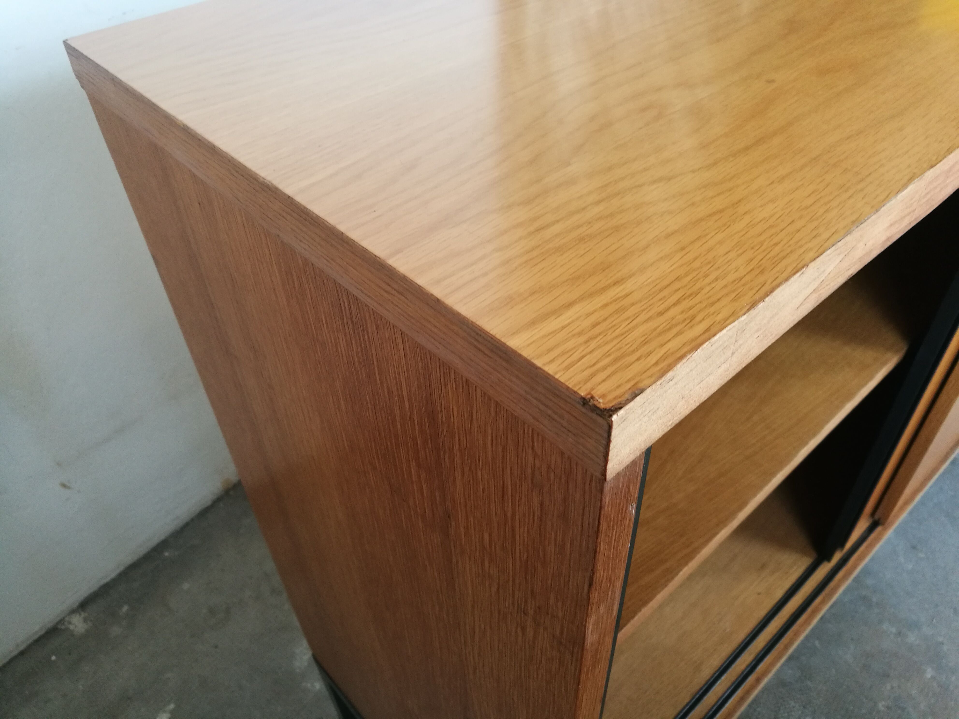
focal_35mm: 27
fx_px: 748
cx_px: 480
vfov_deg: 51.4
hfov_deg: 65.3
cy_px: 360
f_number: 2.2
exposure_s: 1/30
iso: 160
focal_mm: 4.5
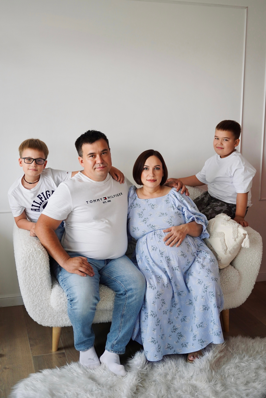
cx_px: 133
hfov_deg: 33.8
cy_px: 199
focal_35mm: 40
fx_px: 438
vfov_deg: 49.0
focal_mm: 39.5
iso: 800
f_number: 2.8
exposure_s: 1/160
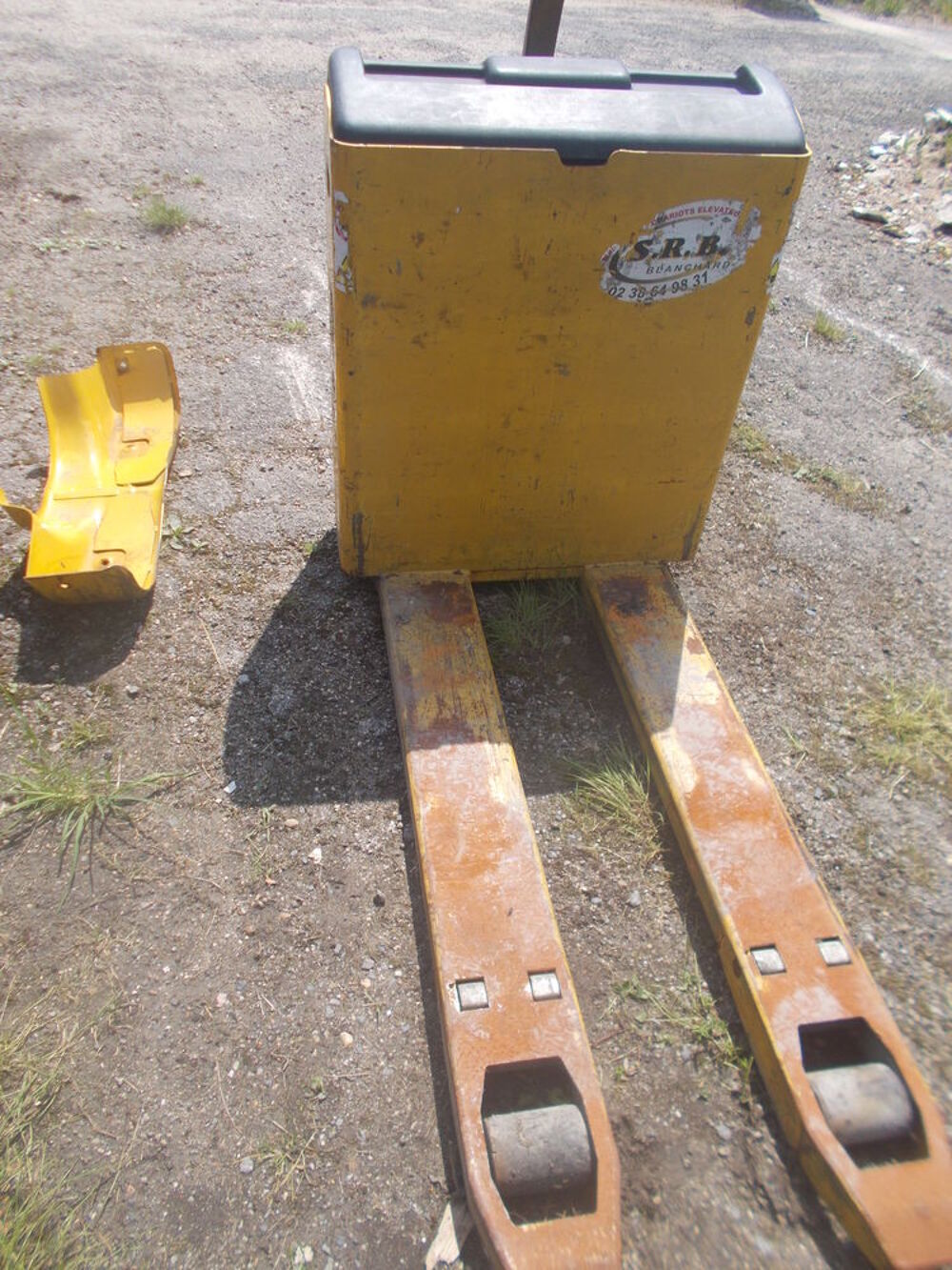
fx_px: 953
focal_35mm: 26
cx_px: 476
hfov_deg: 53.1
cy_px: 635
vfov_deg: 67.3
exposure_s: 1/100
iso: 80
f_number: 8
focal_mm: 4.6
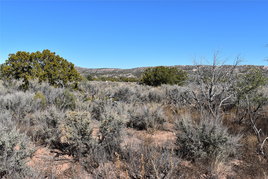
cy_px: 90
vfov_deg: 35.5
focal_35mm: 38
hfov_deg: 51.3
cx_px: 134
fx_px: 279
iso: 320
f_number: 11
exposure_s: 1/500
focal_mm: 25
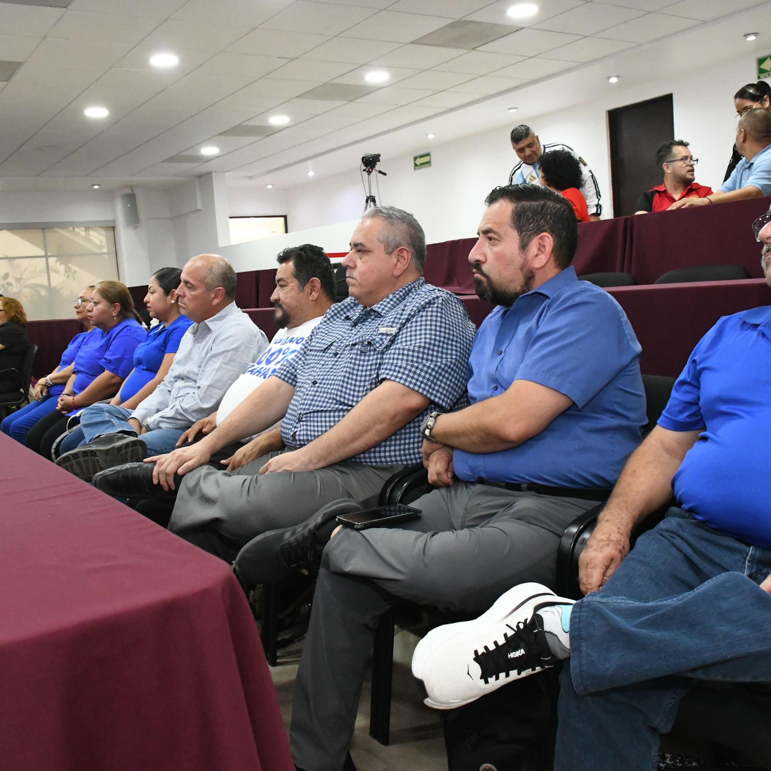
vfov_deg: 47.2
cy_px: 388
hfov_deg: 47.2
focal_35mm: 35
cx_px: 385
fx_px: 882
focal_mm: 18
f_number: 5.6
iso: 6400
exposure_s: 1/100
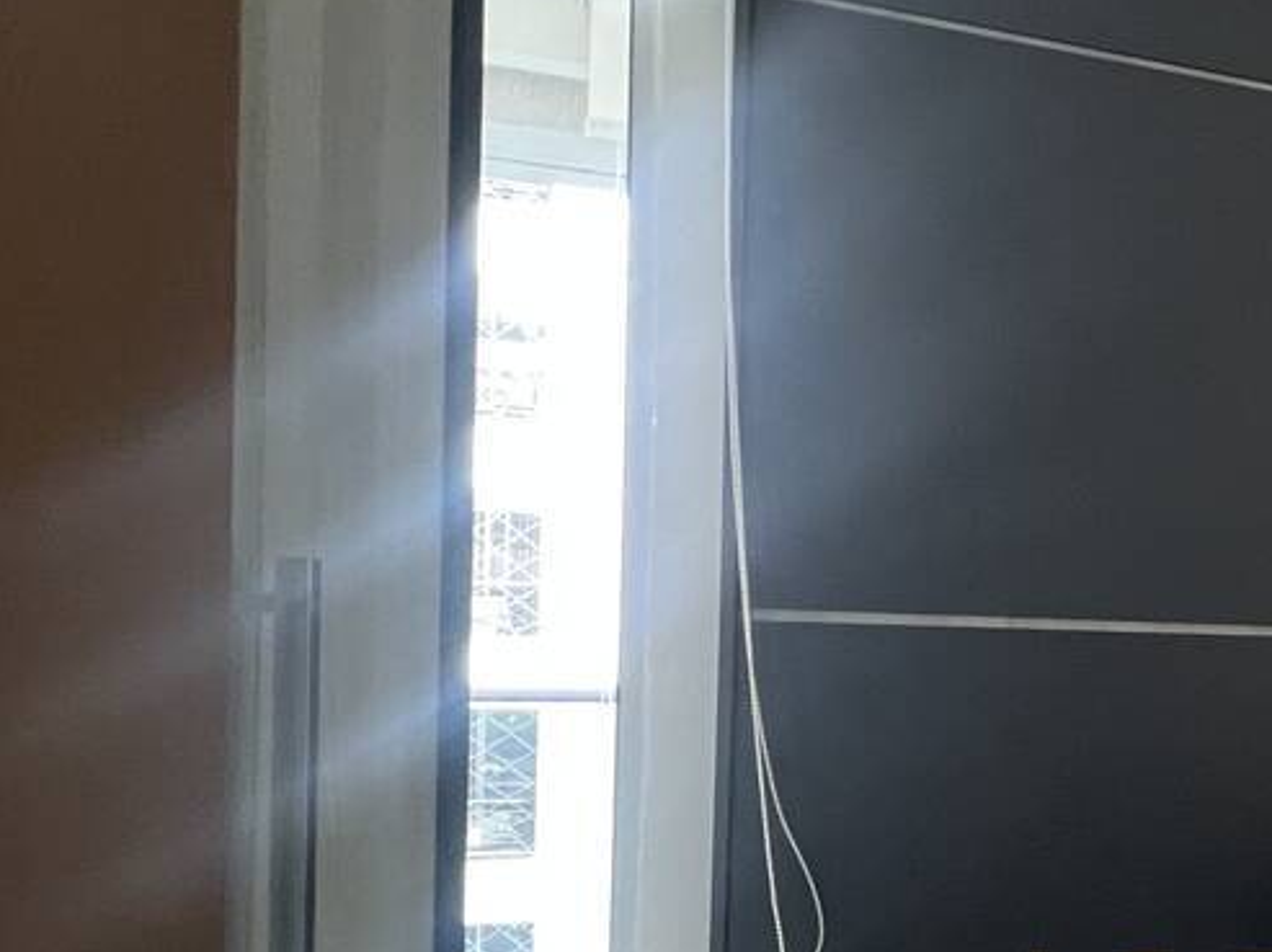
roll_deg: -1.7
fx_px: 1395
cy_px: 663
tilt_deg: -0.4
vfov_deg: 37.1
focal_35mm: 38
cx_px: 1814
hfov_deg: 31.2
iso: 250
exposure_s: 1/70
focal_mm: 1.57
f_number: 1.8
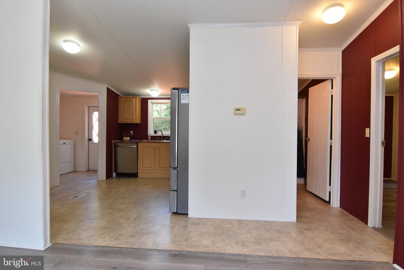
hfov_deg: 90.0
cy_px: 135
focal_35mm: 18
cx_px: 202
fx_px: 202
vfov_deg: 67.5
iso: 800
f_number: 7.1
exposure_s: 1/60
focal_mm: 12
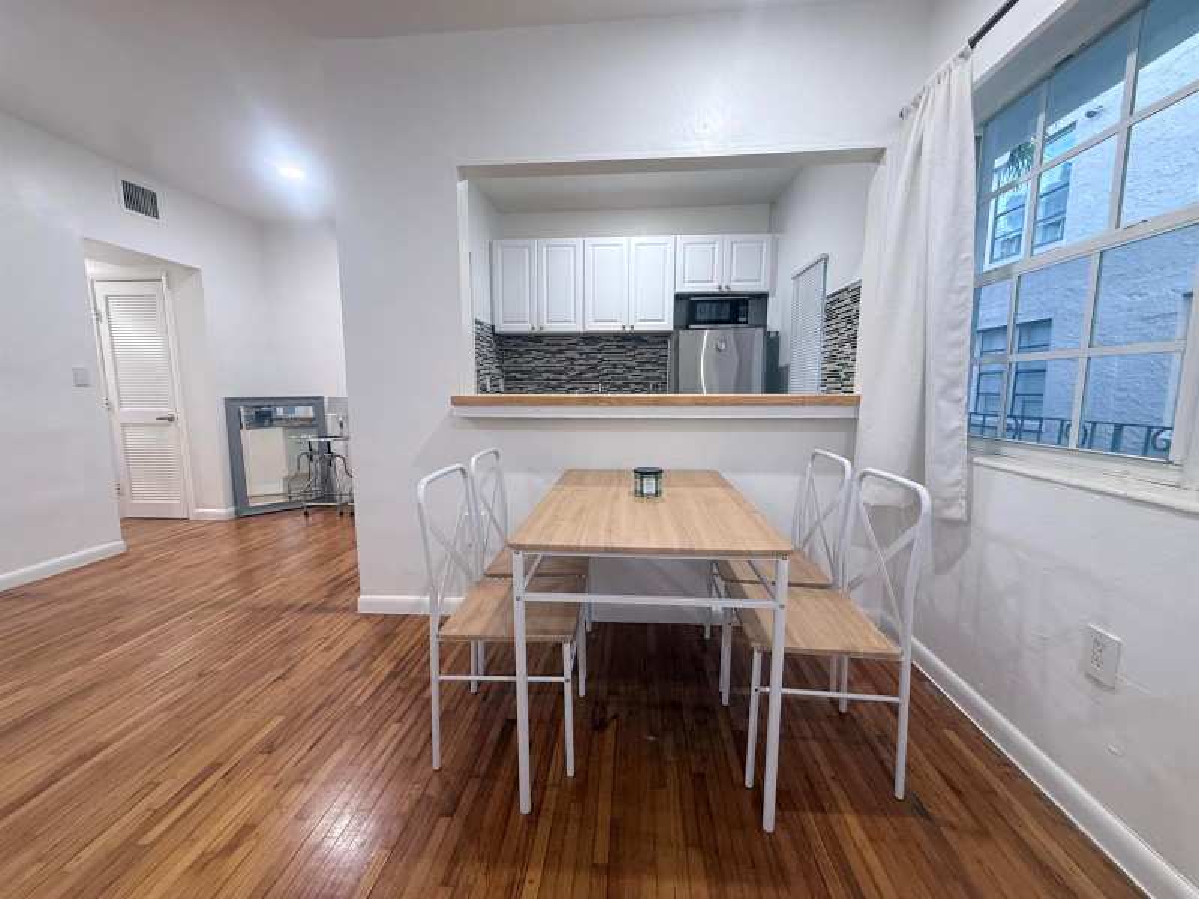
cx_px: 600
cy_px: 450
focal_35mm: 14
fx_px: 485
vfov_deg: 85.7
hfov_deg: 102.1
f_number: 2.2
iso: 250
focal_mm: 2.22
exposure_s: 1/60
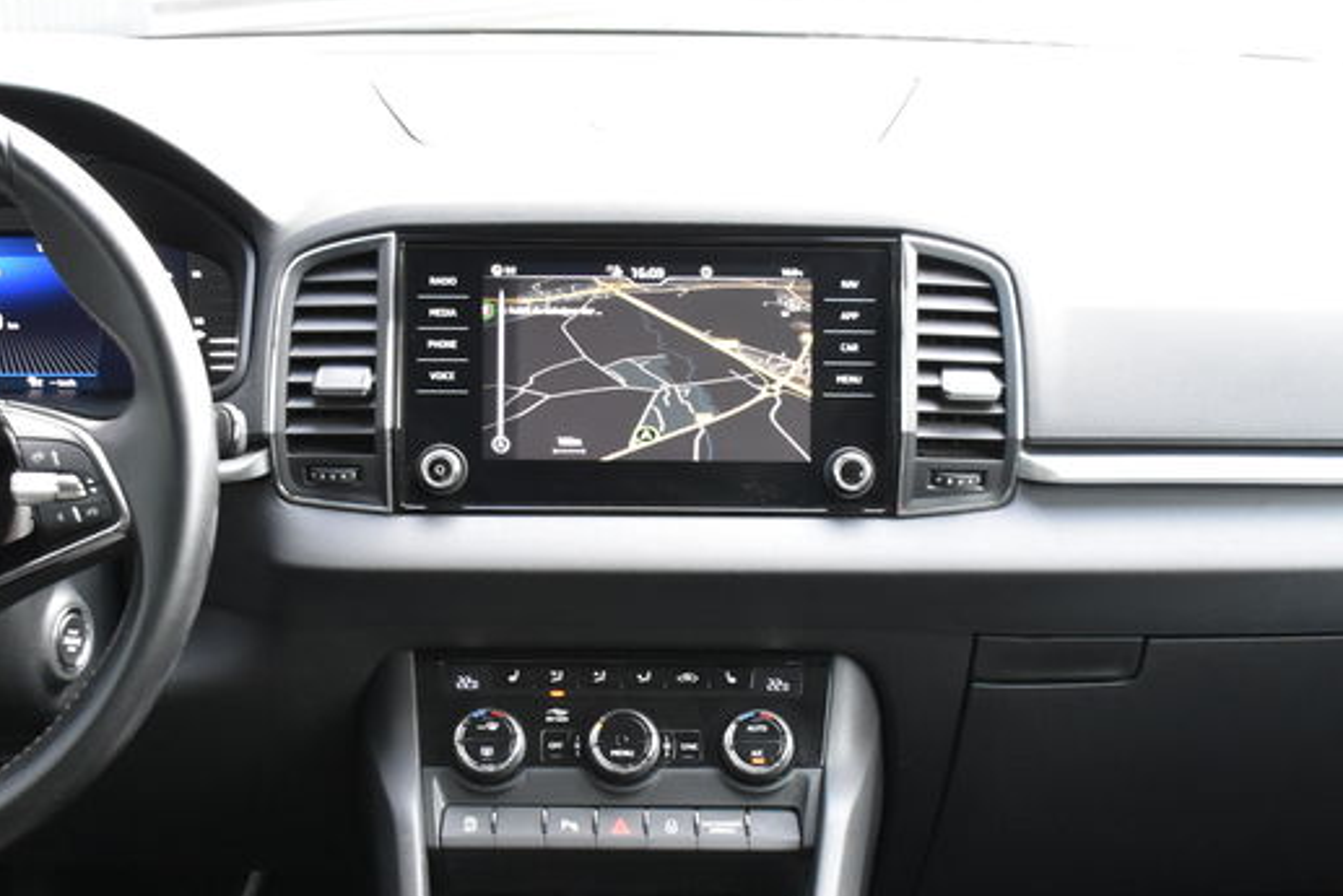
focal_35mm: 58
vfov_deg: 23.4
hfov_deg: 34.5
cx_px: 626
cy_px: 536
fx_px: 2164
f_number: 3.5
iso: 1800
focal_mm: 20
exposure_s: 1/60
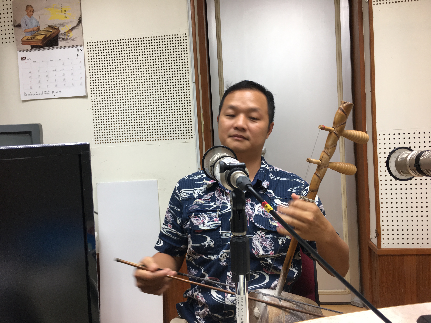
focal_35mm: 29
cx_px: 216
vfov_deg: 48.2
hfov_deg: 61.7
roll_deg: +3.0
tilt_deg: -1.9
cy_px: 162
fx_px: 361
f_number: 2.2
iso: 40
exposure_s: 1/30
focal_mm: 4.15
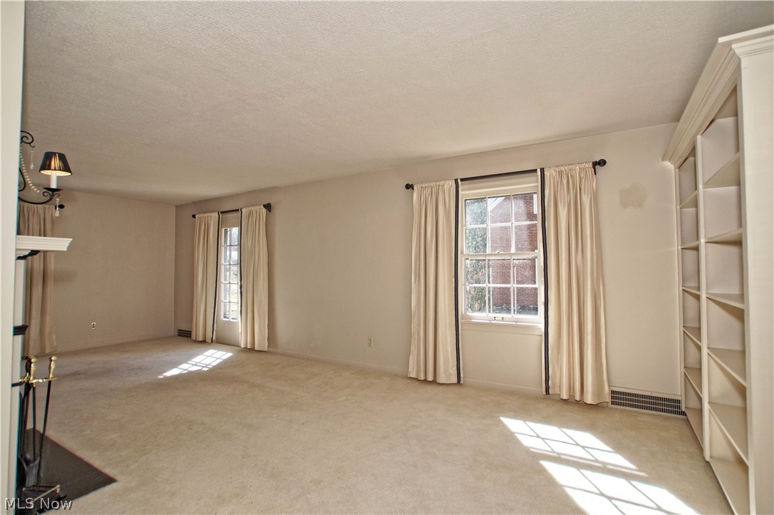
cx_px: 387
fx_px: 354
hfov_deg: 95.0
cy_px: 258
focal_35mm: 16
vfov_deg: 72.0
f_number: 4.5
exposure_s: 1/160
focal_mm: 11
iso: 125
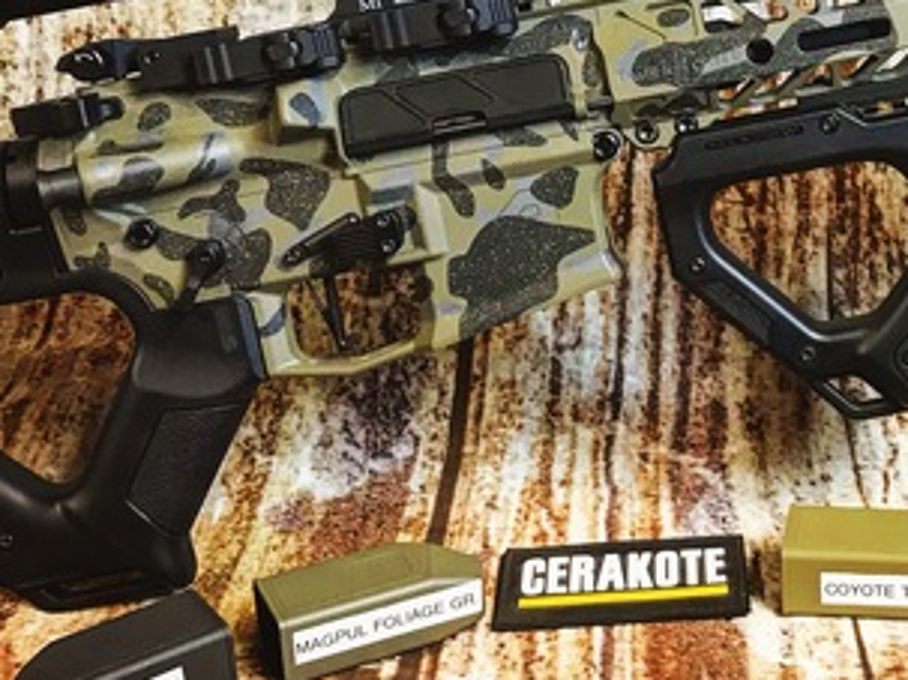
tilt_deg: -19.4
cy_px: 174
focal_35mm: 74
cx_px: 764
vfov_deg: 19.7
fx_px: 1940
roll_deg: +0.2
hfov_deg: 25.7
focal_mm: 3.99
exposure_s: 1/24
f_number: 1.8
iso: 40
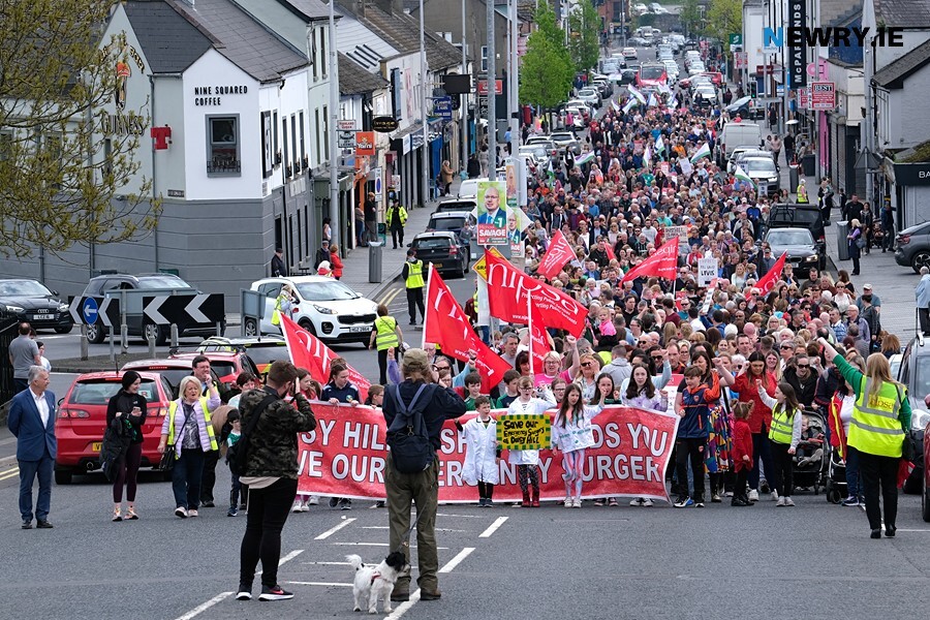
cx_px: 465
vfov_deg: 9.0
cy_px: 310
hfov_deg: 13.4
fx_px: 3952
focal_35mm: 153
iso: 400
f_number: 8
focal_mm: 102.2
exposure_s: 1/420
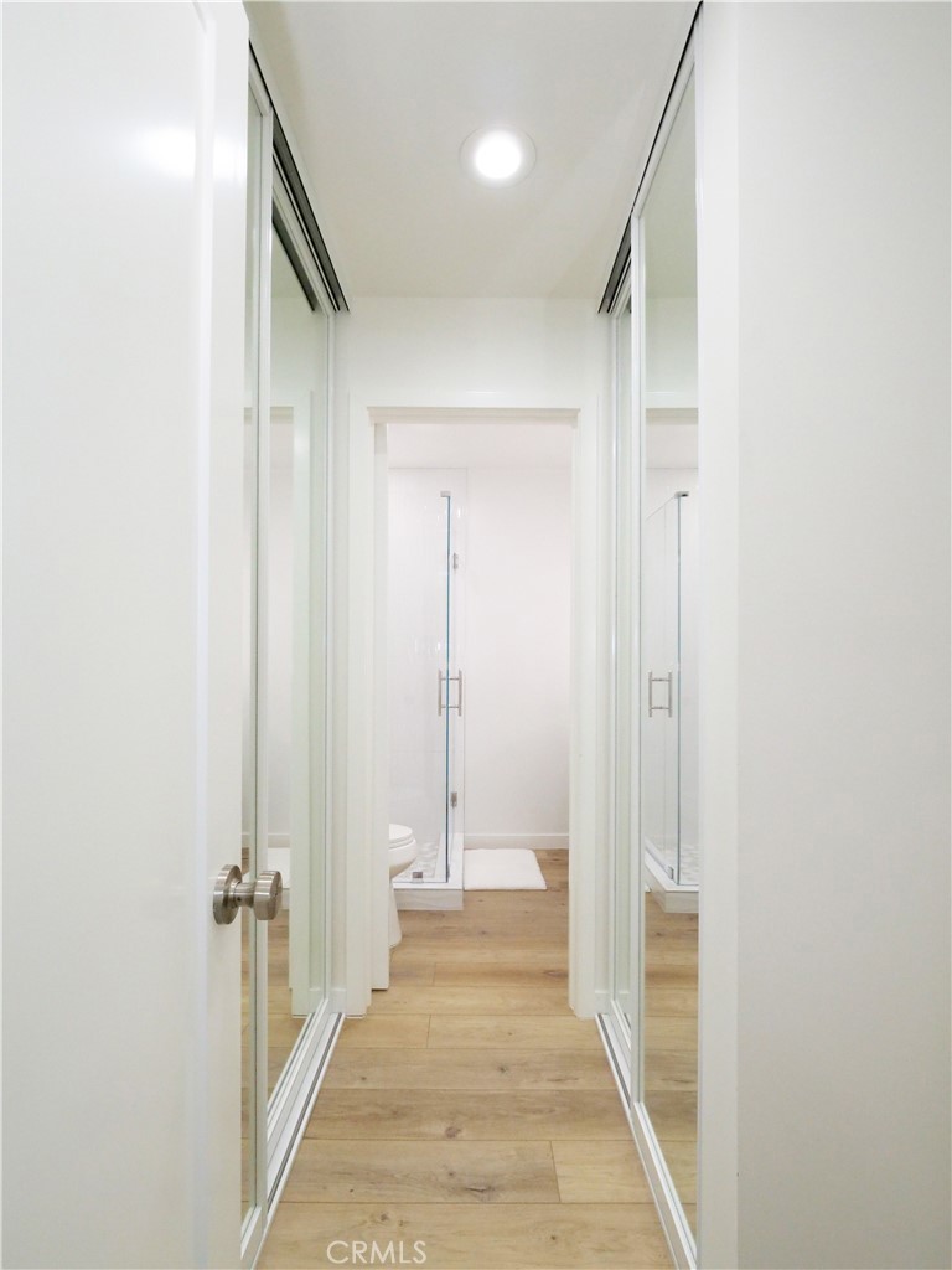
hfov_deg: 78.1
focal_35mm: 16
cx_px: 476
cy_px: 635
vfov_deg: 94.5
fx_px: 587
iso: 2000
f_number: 8
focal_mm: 8
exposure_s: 1/200
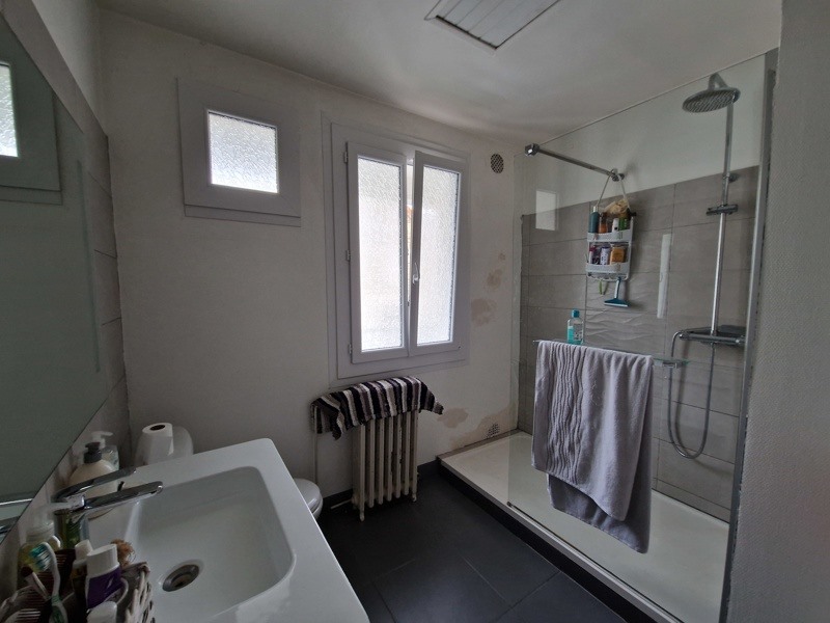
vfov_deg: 89.9
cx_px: 415
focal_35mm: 13
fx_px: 312
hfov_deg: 106.2
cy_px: 312
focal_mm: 2.2
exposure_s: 1/33
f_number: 2.2
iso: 400
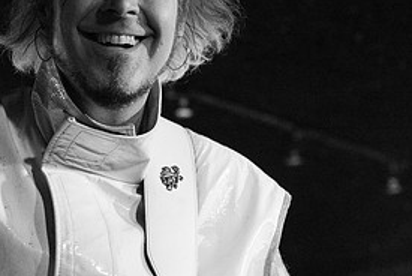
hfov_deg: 17.3
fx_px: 1352
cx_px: 181
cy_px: 46
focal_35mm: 118
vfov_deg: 11.6
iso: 2000
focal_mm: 56
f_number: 3.5
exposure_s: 1/200
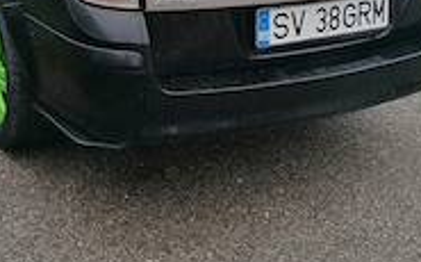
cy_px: 57
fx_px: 710
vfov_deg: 20.7
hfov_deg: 32.7
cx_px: 139
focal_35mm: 62
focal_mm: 4.75
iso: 50
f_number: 1.8
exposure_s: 1/168
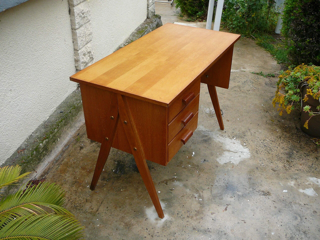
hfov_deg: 52.6
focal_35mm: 35
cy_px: 120
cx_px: 160
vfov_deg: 40.7
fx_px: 324
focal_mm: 5.2
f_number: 2.8
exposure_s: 1/320
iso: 80
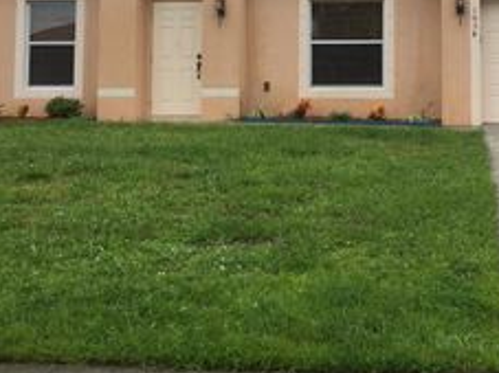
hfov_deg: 29.8
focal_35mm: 64
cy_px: 19
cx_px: 372
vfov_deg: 22.2
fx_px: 922
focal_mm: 4.15
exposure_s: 1/222
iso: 32
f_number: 2.2
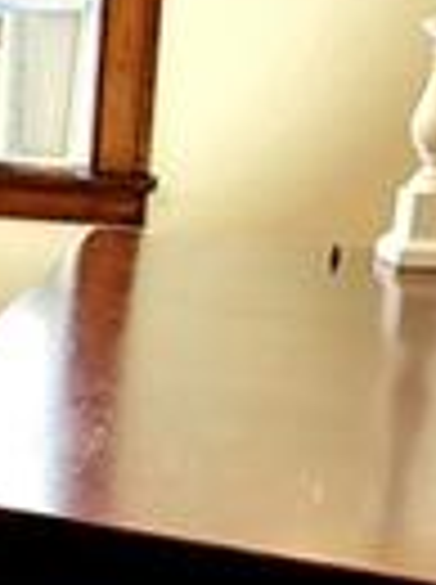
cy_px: 288
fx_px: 1297
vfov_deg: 25.4
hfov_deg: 15.1
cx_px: -458
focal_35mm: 77
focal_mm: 2.2
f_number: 2.2
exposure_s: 1/60.2
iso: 250
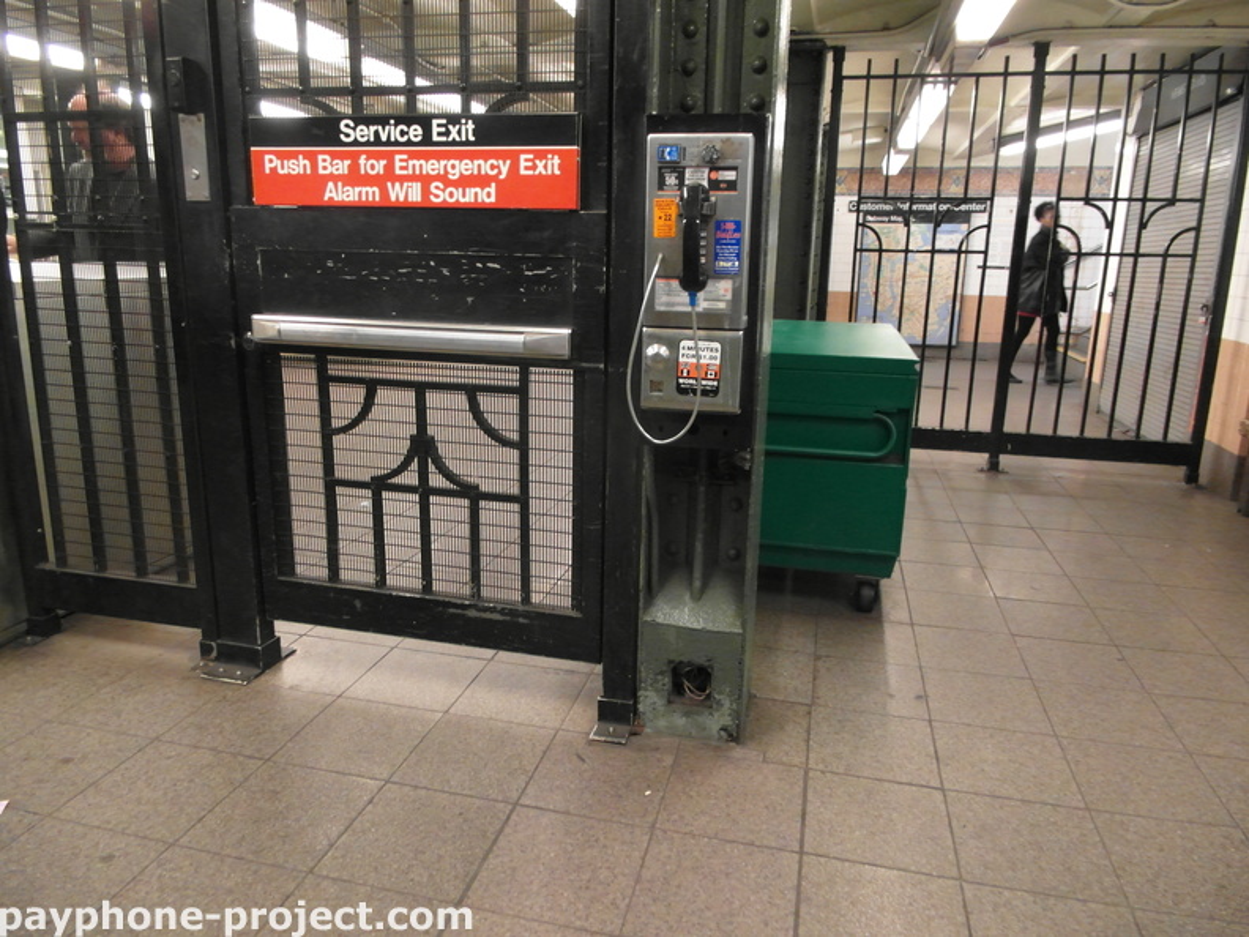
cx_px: 624
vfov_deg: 58.9
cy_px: 468
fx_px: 830
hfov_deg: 73.9
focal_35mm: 23
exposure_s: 1/45
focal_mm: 4.1
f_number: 2.8
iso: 640
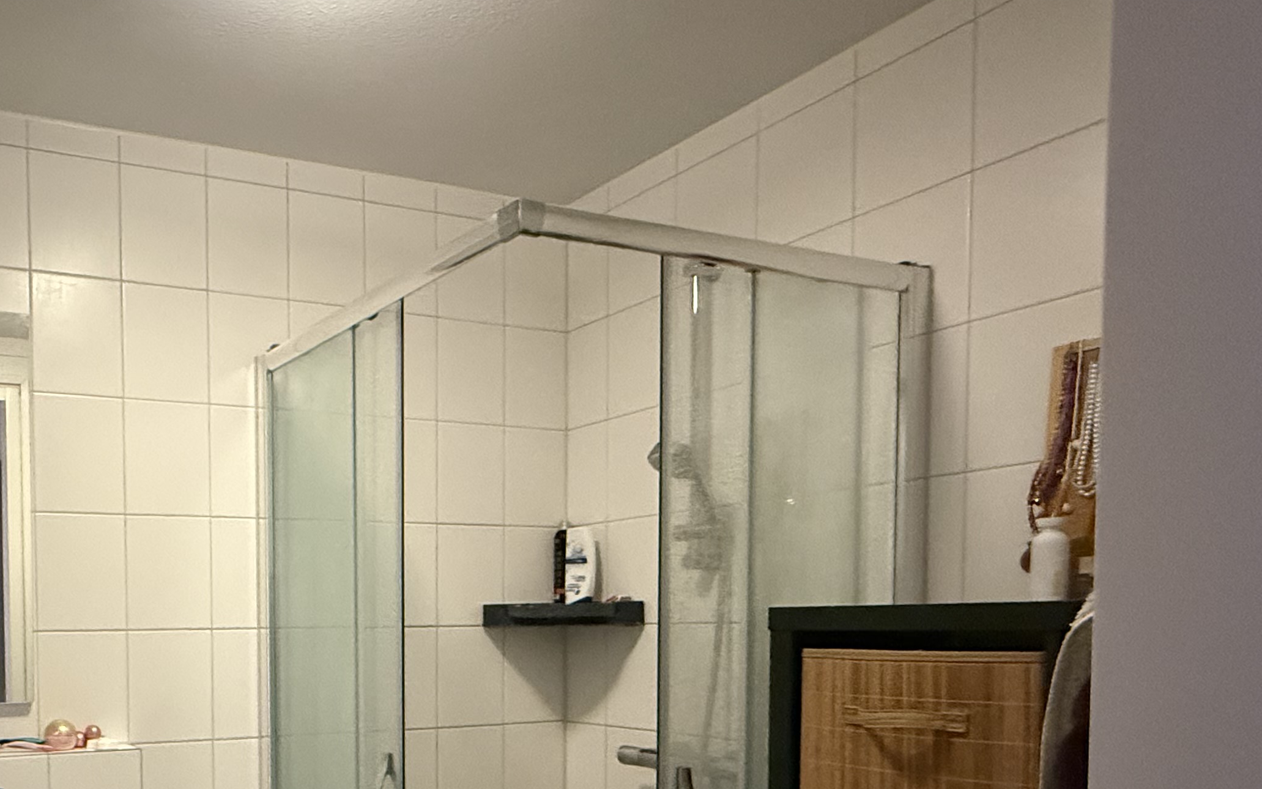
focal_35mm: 29
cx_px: 180
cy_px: 672
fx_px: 998
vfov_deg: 40.7
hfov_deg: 57.5
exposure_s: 1/50
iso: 1000
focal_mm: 2.22
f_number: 2.2
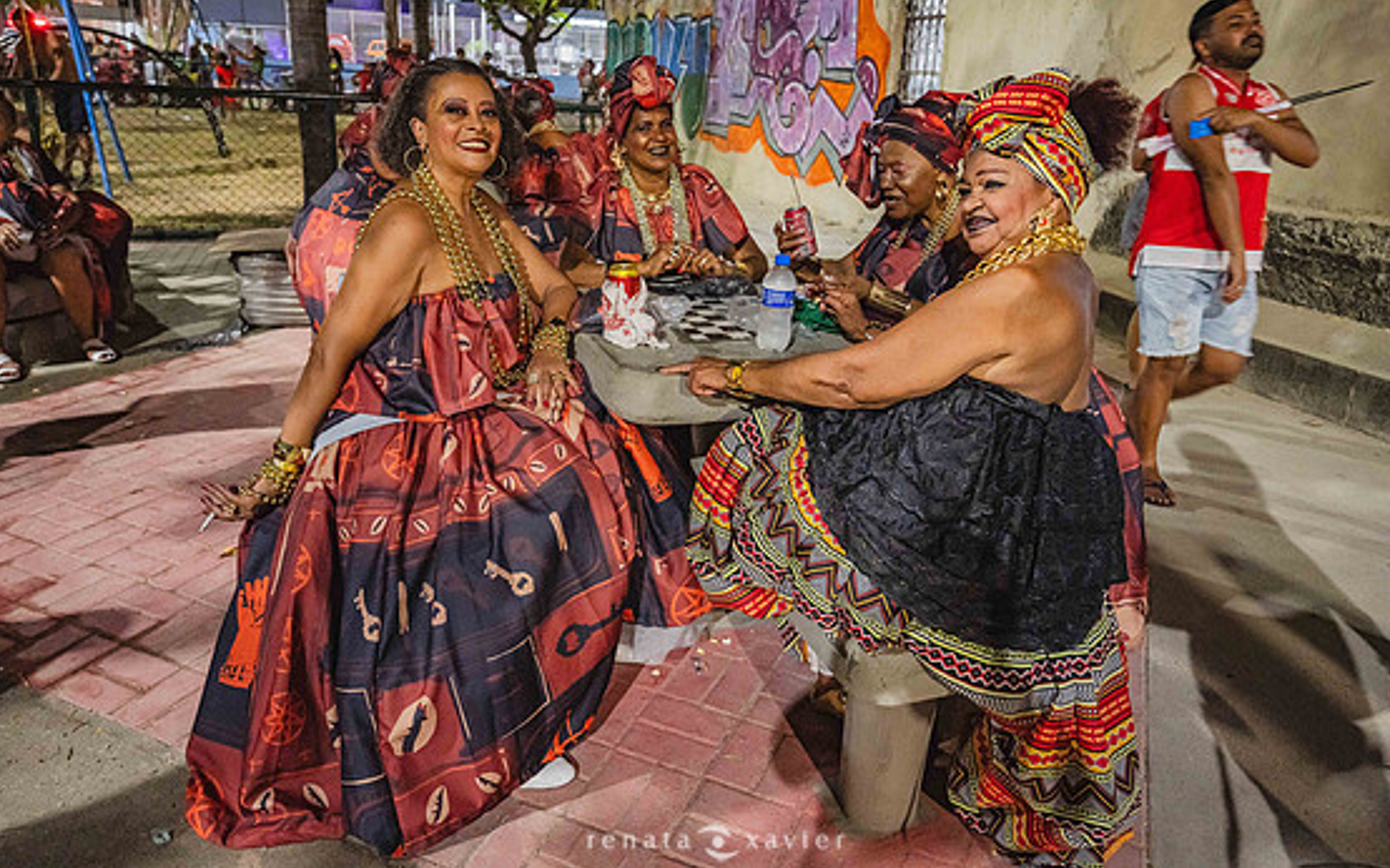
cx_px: 713
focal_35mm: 24
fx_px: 909
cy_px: 400
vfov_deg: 51.0
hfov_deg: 74.8
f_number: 4
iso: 1250
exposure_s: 1/60
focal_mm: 22.5
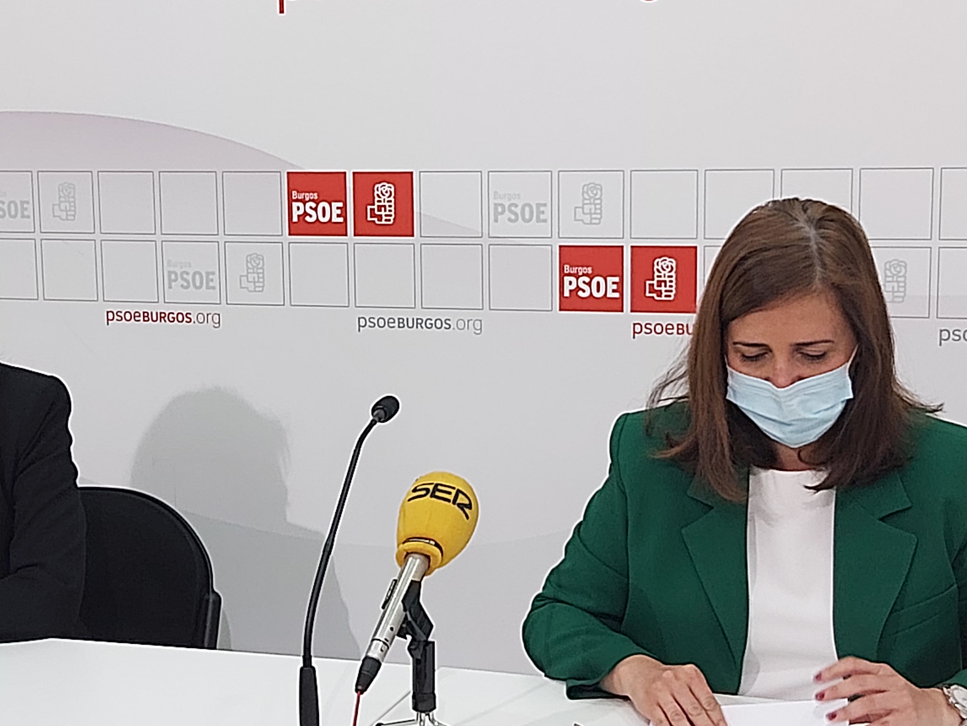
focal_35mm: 37
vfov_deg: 38.5
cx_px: 383
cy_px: 435
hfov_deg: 49.8
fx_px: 1034
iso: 100
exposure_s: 1/50
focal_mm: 3.92
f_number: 1.7
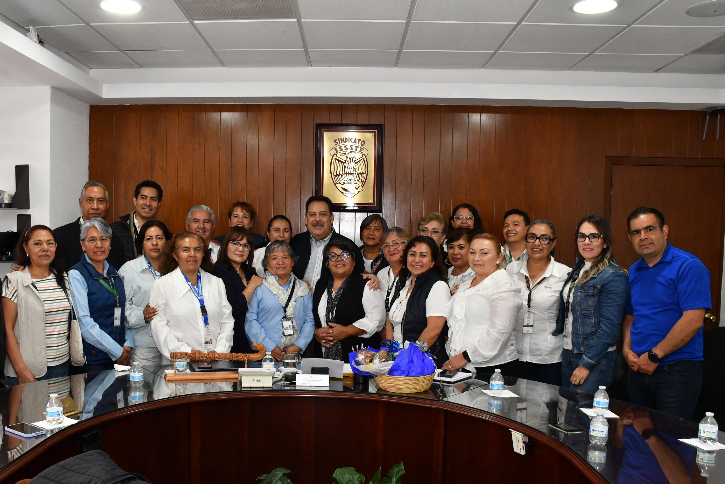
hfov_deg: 57.0
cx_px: 314
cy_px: 275
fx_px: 665
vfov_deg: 39.9
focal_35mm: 33
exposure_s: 1/100
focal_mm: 18
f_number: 5.6
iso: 1000
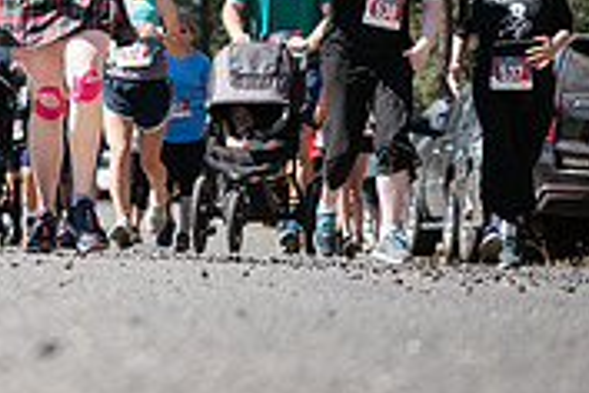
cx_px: -290
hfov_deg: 8.3
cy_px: -172
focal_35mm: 243
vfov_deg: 5.6
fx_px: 3975
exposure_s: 1/500
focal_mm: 74
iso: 100
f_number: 4
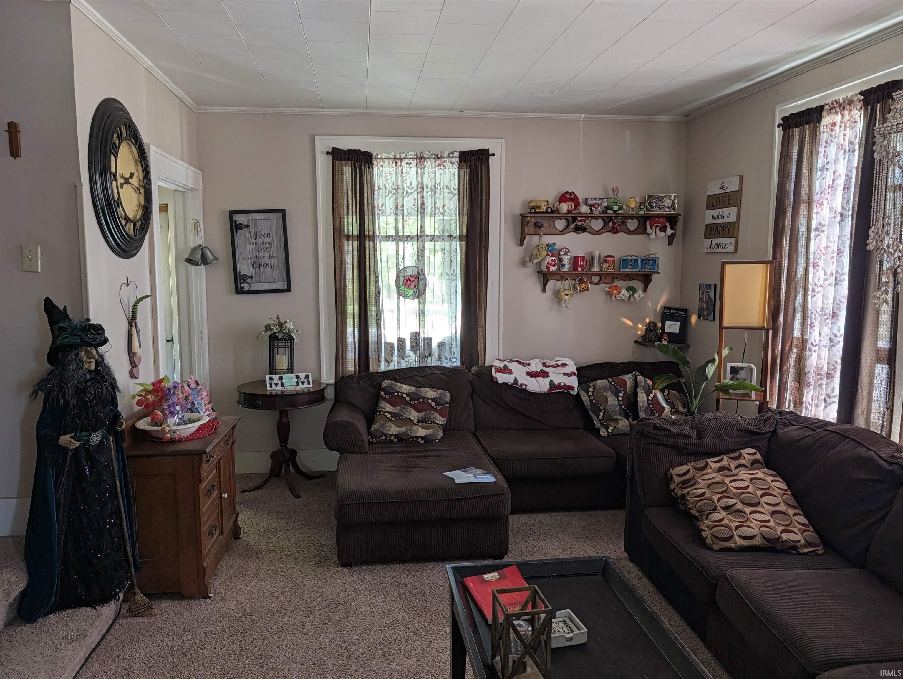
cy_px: 340
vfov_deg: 56.9
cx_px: 452
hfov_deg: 71.6
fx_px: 626
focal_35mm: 24
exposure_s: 1/121
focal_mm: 6.9
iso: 186
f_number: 1.68
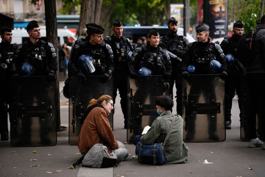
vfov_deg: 15.2
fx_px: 662
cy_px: 88
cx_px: 132
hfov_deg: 22.6
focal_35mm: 90
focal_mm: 90
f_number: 3.2
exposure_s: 1/400
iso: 250
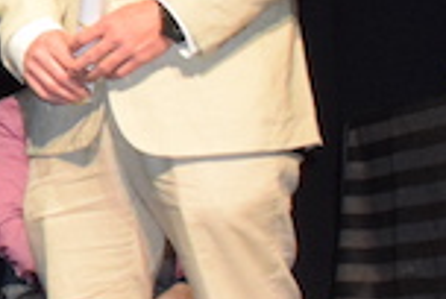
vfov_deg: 5.6
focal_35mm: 246
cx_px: -728
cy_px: 28
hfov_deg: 7.6
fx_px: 3057
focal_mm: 25
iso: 2800
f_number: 4
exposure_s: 1/60
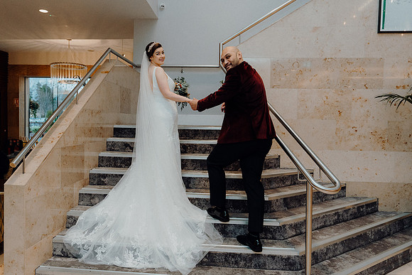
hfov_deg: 63.1
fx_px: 336
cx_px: 196
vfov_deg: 44.6
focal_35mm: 29
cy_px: 138
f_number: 3.5
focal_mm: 28
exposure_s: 1/200
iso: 2500
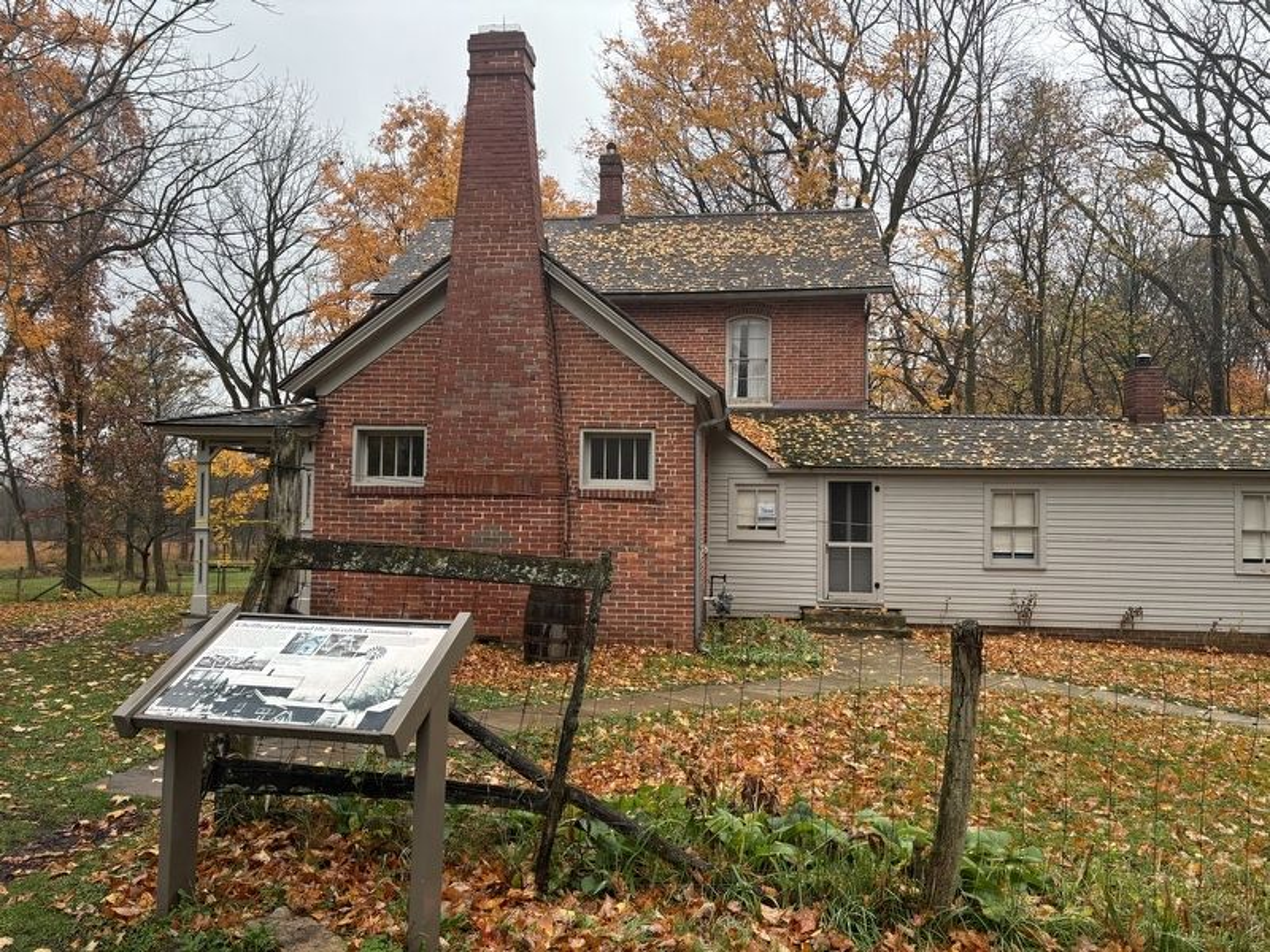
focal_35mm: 26
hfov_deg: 67.3
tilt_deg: +3.6
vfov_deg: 53.1
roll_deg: -1.6
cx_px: 635
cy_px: 476
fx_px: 954
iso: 50
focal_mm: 5.96
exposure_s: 1/382
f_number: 1.6
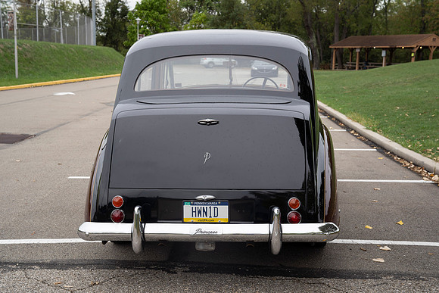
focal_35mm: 51
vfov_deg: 26.5
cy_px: 146
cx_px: 220
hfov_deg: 38.9
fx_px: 622
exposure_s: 1/320
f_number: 5.6
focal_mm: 51
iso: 200
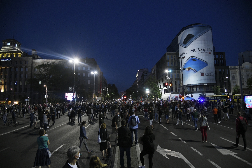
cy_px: 84
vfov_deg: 53.1
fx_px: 168
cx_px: 126
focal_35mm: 24
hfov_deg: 73.7
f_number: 4
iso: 4000
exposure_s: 1/100
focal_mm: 24
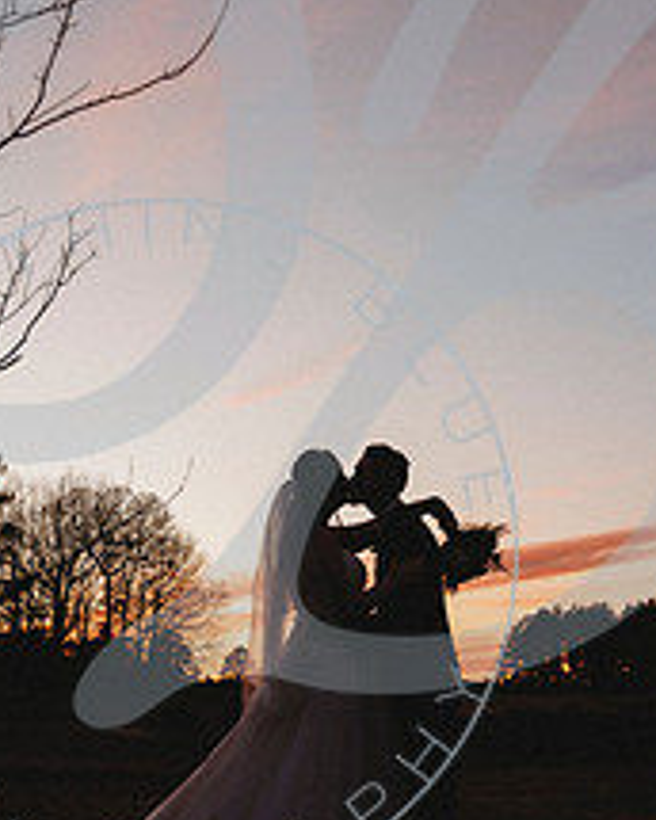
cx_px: 336
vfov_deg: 36.2
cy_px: 263
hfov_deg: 29.7
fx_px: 1238
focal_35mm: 51
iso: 200
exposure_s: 1/500
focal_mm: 26
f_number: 2.8
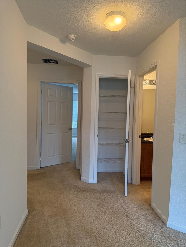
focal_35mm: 24
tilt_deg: -3.9
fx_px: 172
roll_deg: -2.0
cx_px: 93
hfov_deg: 56.8
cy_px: 124
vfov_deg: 71.6
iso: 250
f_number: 1.78
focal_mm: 6.76
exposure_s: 1/120
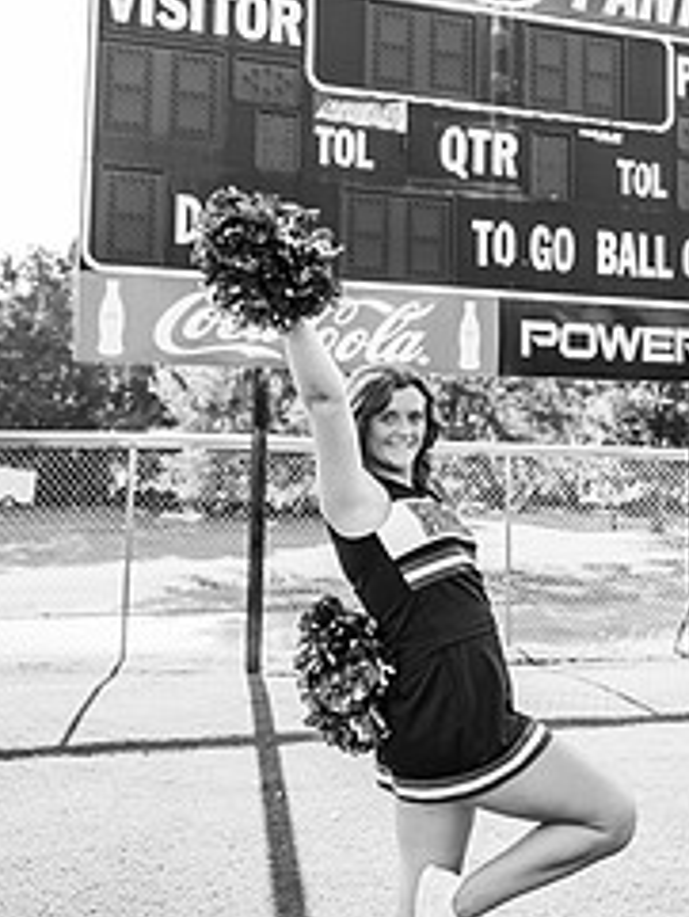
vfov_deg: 43.6
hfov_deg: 33.2
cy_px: 365
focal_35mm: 43
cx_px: 483
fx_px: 1140
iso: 200
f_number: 2.8
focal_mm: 24
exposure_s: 1/640
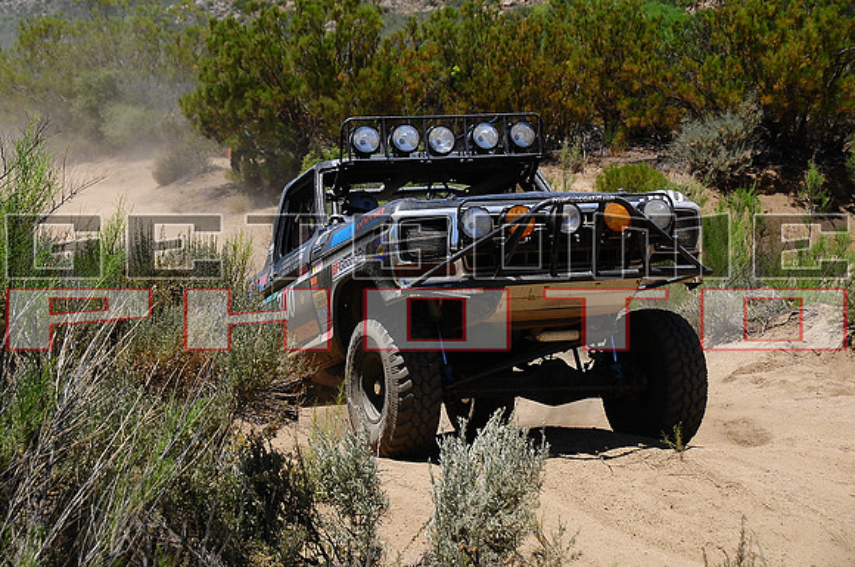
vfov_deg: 18.9
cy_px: 284
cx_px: 428
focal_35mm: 72
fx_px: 1708
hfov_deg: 28.1
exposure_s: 1/800
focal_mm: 48
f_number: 7.1
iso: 200
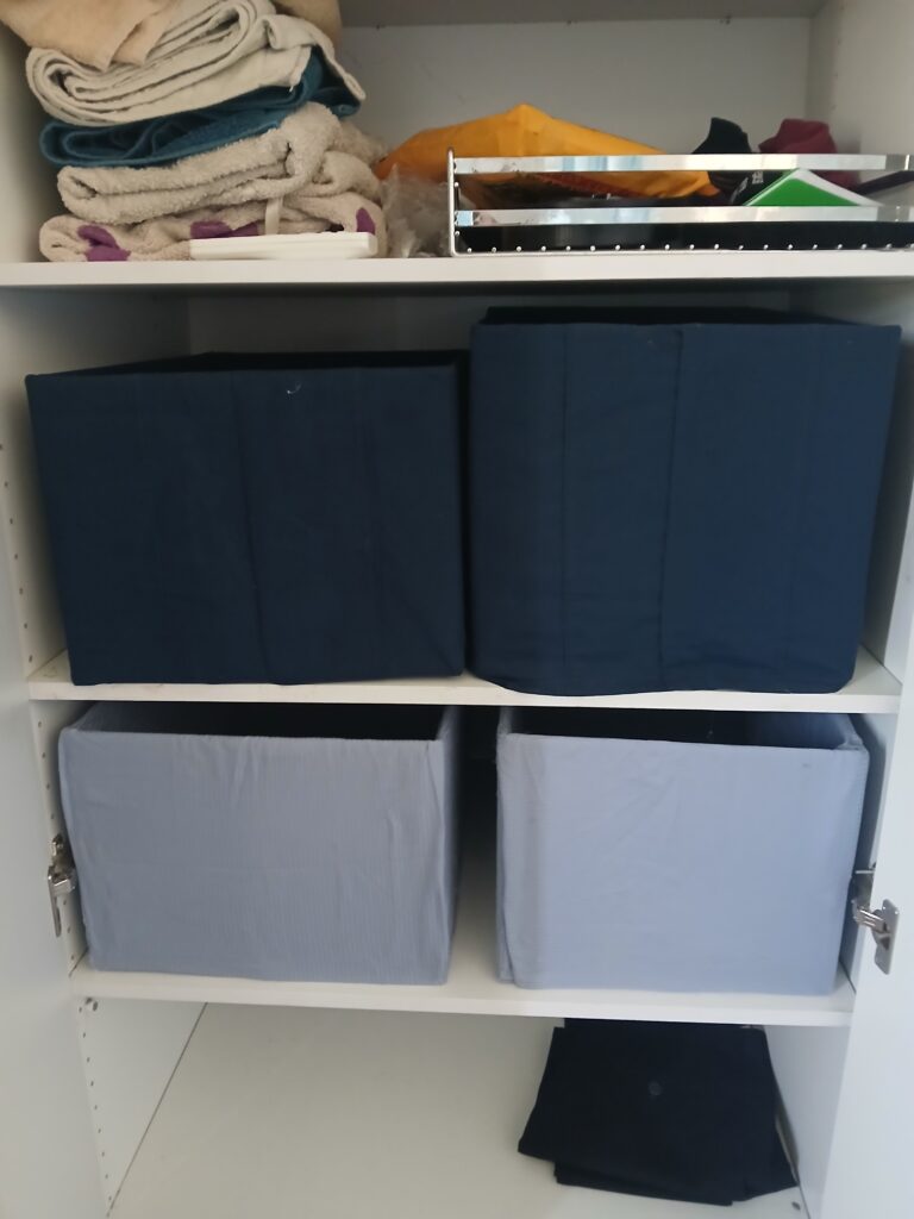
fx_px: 915
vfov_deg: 67.3
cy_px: 610
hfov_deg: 53.1
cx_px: 457
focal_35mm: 26
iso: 500
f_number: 1.8
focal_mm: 3.98
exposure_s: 1/20
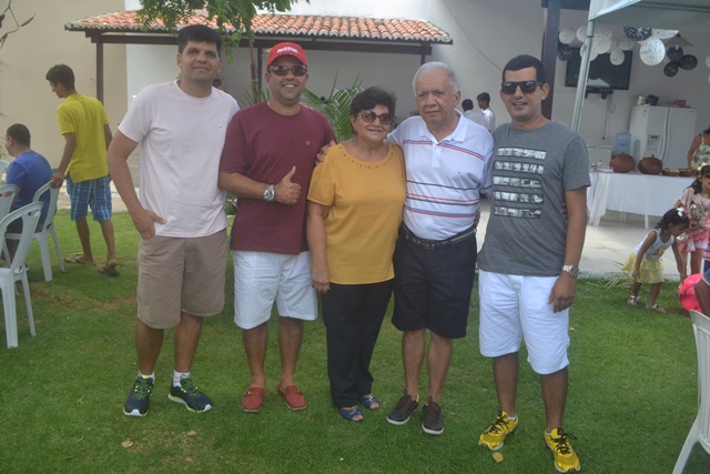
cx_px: 355
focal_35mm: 30
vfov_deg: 43.6
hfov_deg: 61.9
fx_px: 592
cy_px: 237
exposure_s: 1/125
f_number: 5.6
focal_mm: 20
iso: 220
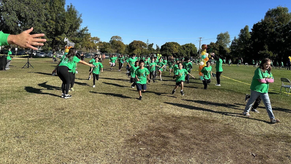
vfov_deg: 42.4
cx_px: 147
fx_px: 208
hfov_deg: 69.9
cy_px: 57
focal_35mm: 27
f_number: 1.78
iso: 80
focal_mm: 6.86
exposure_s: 1/4348
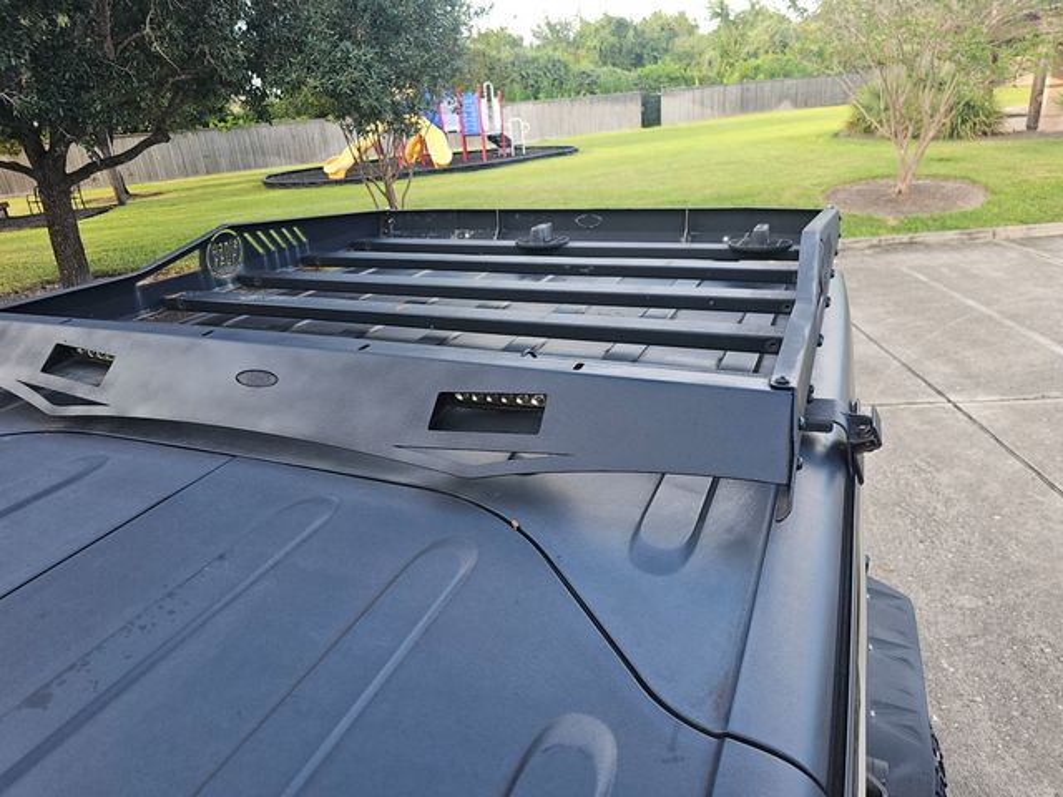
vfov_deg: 58.9
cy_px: 398
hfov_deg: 73.9
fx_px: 706
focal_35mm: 23
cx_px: 532
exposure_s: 1/60
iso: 25
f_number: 1.7
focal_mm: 6.3
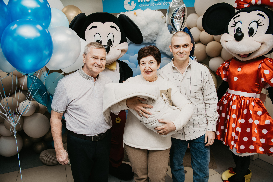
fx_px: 182
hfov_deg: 73.7
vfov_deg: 53.1
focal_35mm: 24
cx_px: 136
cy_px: 91
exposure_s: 1/160
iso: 160
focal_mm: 24
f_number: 4
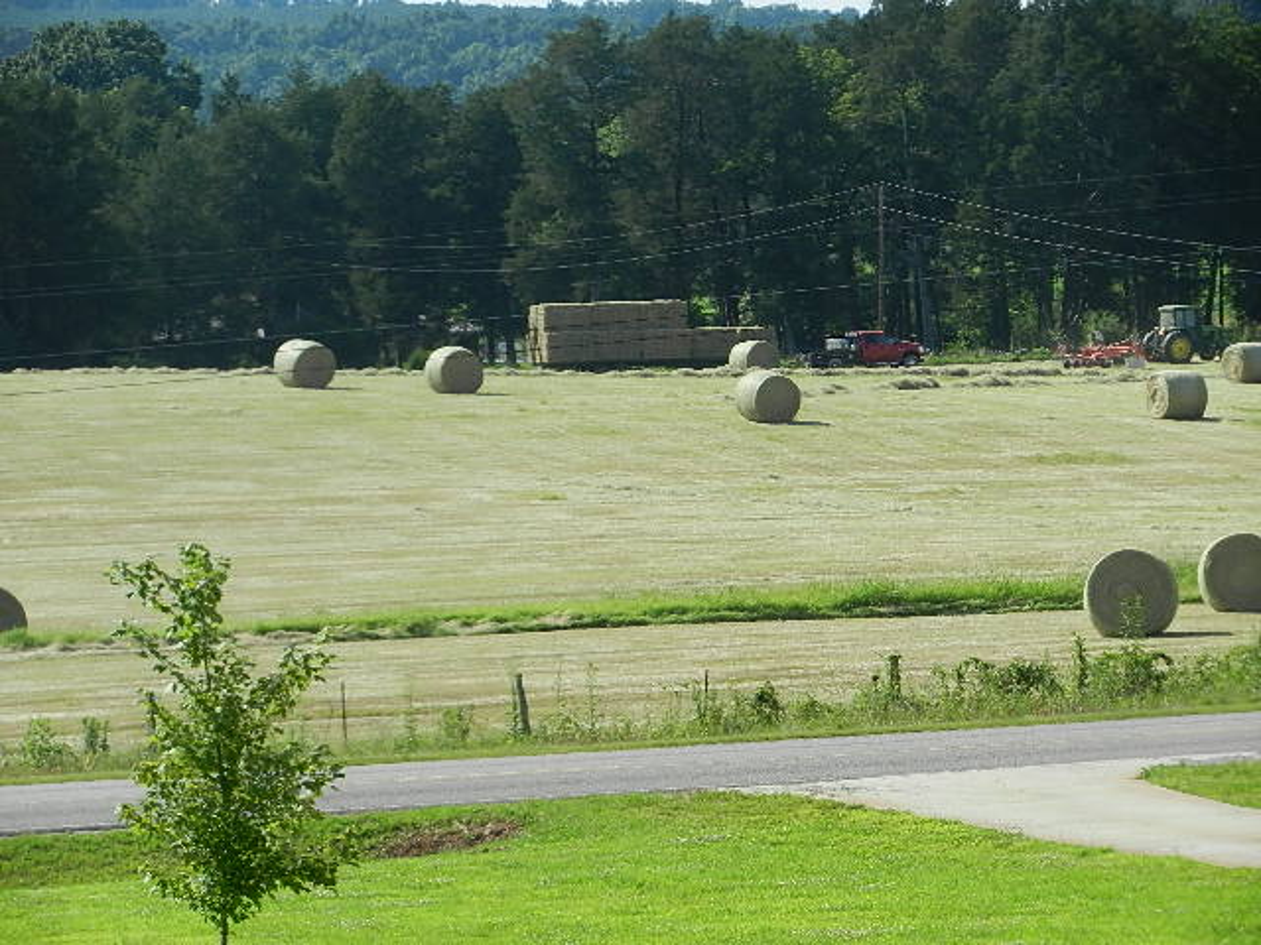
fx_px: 6011
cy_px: 472
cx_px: 630
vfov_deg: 9.0
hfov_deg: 12.0
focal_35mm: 165
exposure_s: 1/640
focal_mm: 29.7
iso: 160
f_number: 5.3
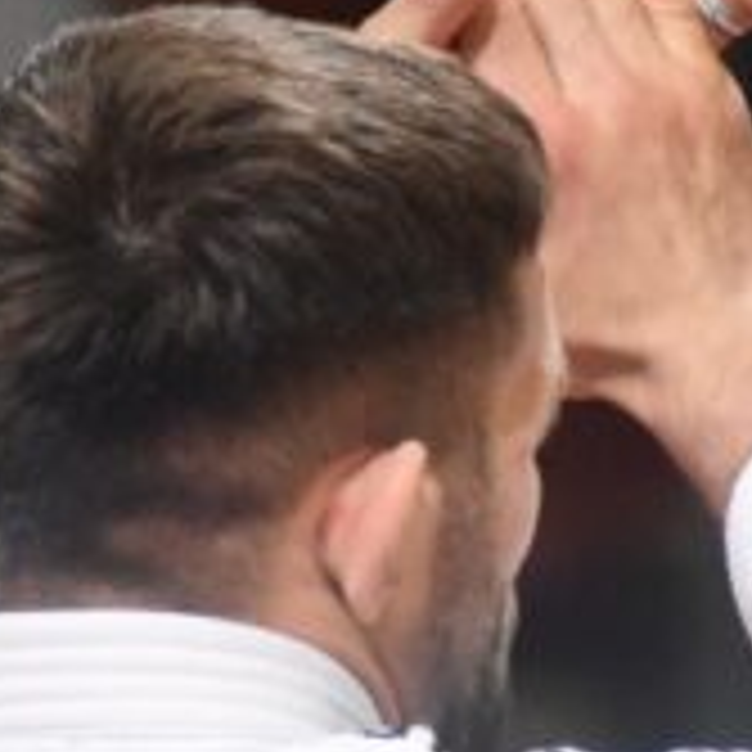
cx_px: 329
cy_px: 581
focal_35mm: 1761
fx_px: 43282
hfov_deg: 1.0
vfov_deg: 1.0
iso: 3200
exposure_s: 1/800
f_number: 6.3
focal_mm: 300
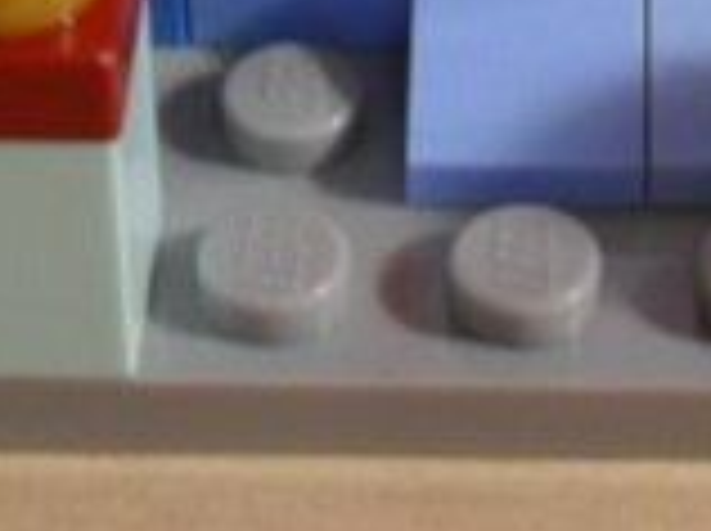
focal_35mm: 154
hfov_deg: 12.8
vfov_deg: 9.0
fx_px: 3158
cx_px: 558
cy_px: -533
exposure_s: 1/8
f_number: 3.5
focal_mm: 4.9
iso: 200
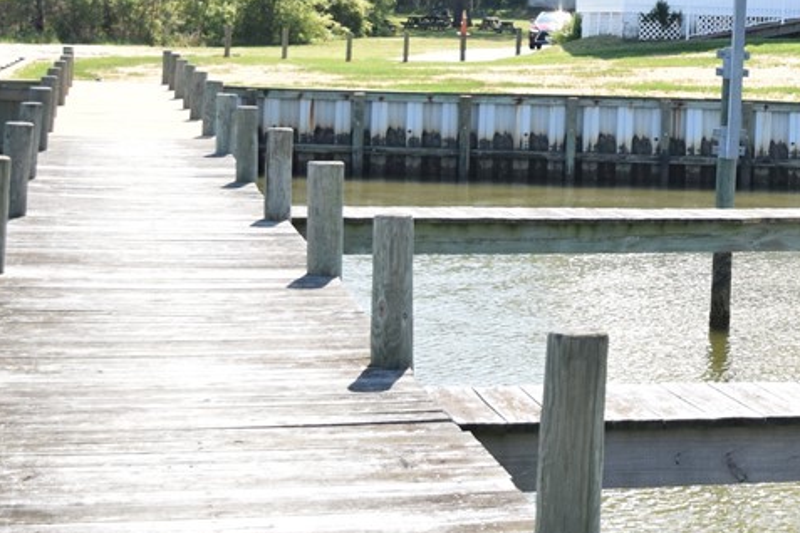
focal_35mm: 92
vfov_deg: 14.7
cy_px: 65
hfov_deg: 21.2
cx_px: 840
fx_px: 2047
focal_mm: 27
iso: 1600
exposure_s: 1/4000
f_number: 5.6
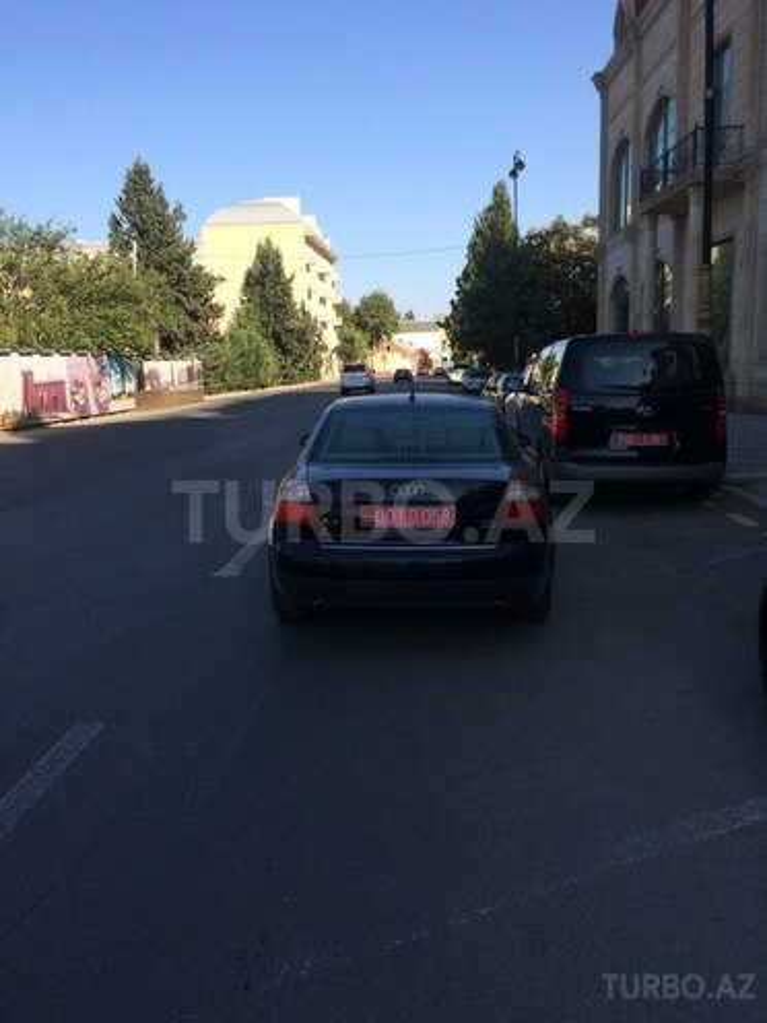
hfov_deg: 48.2
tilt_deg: -10.1
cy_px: 512
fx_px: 857
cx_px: 384
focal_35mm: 29
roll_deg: +1.2
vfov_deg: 61.7
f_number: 2.2
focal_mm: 4.15
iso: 32
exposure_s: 1/1282
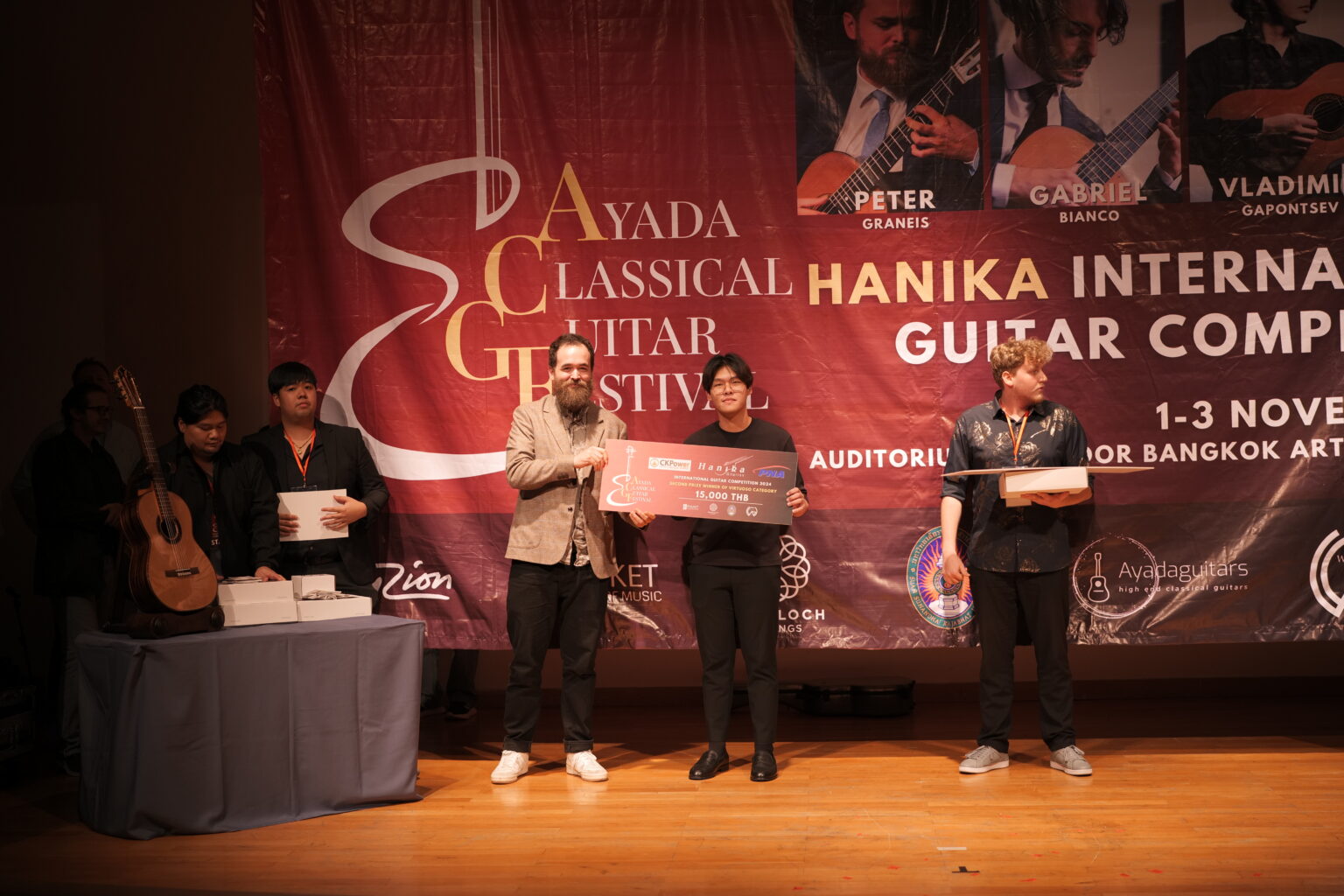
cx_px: 672
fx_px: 1867
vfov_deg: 27.0
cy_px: 448
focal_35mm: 50
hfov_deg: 39.6
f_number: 1.6
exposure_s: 1/200
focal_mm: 50
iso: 400
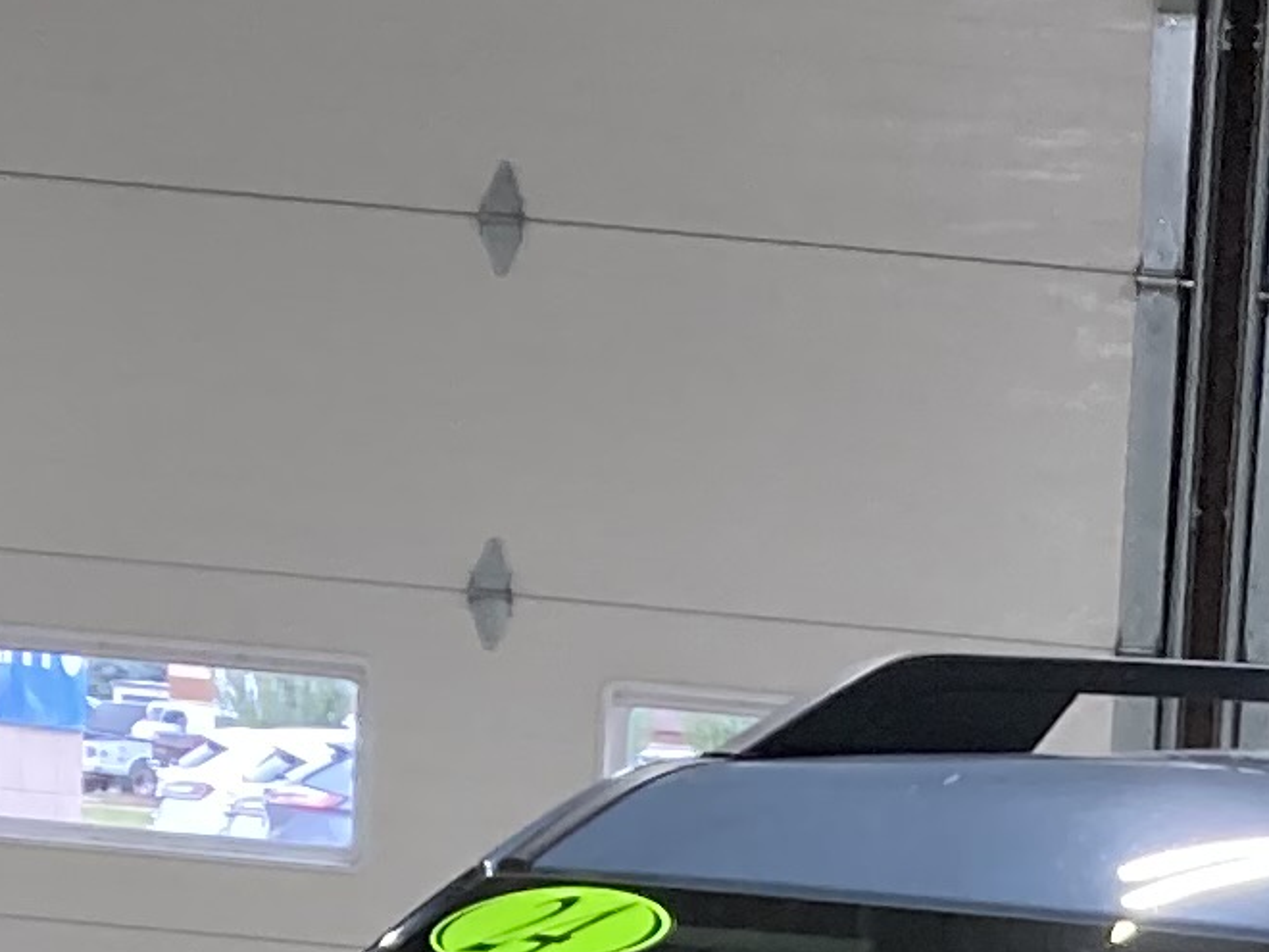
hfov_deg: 11.3
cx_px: 1557
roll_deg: -3.9
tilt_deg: -11.7
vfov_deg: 7.8
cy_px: 2573
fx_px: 6269
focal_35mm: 171
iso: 64
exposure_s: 1/60
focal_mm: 3.99
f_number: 1.8
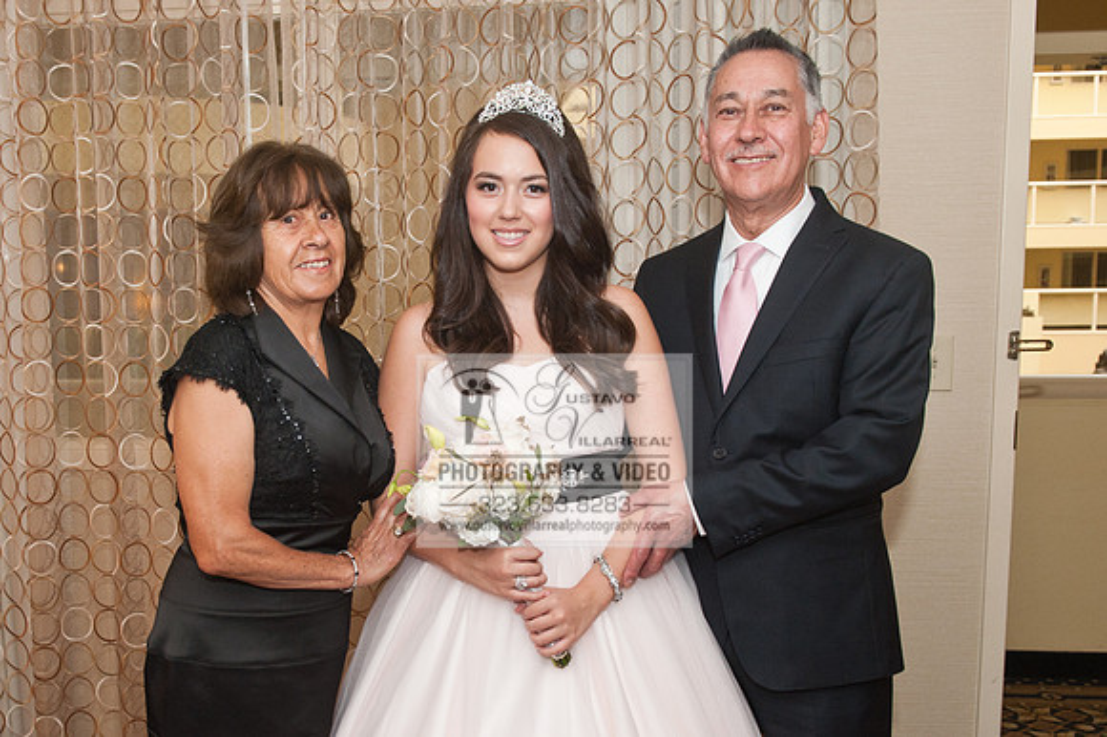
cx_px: 554
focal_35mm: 29
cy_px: 368
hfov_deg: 63.7
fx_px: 891
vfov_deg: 44.9
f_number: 6.3
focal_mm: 29
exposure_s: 1/250
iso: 1000
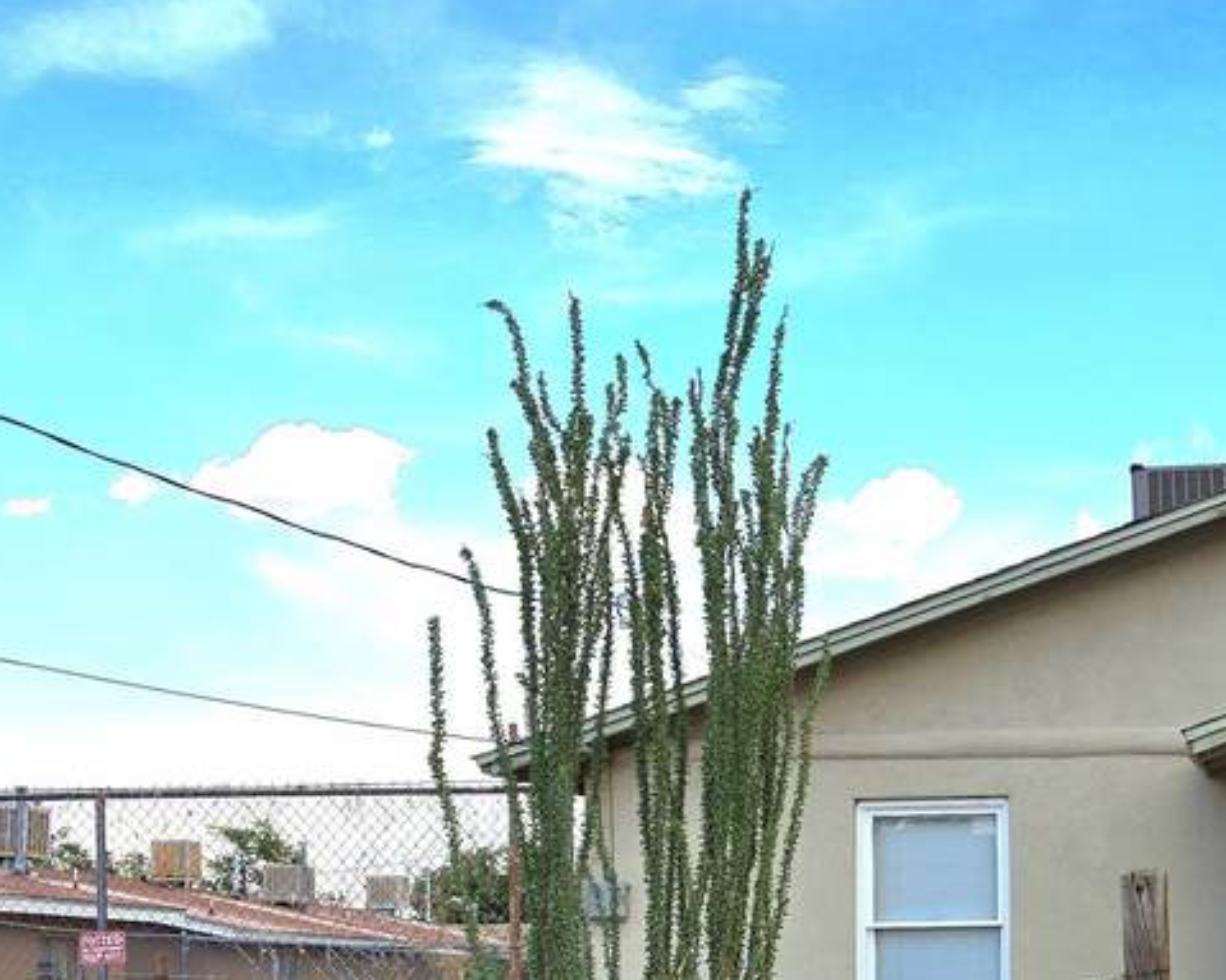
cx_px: 1295
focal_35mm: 60
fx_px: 2177
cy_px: 888
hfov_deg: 28.9
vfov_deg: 24.6
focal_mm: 6.3
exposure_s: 1/370
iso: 12
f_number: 1.7
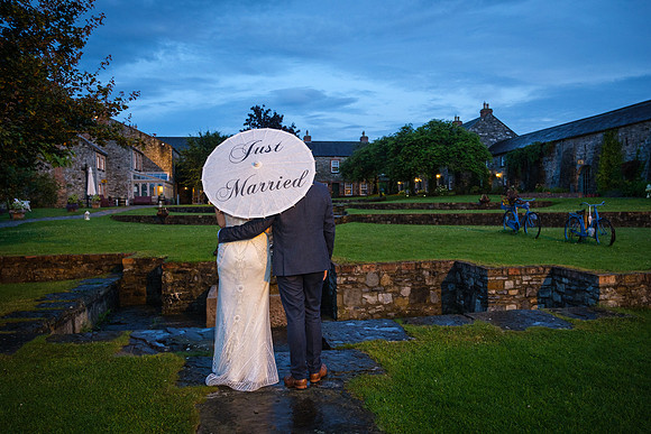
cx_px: 326
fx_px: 477
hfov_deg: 68.7
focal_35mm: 26
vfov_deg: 49.0
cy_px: 226
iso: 800
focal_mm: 16
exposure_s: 1/160
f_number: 2.8
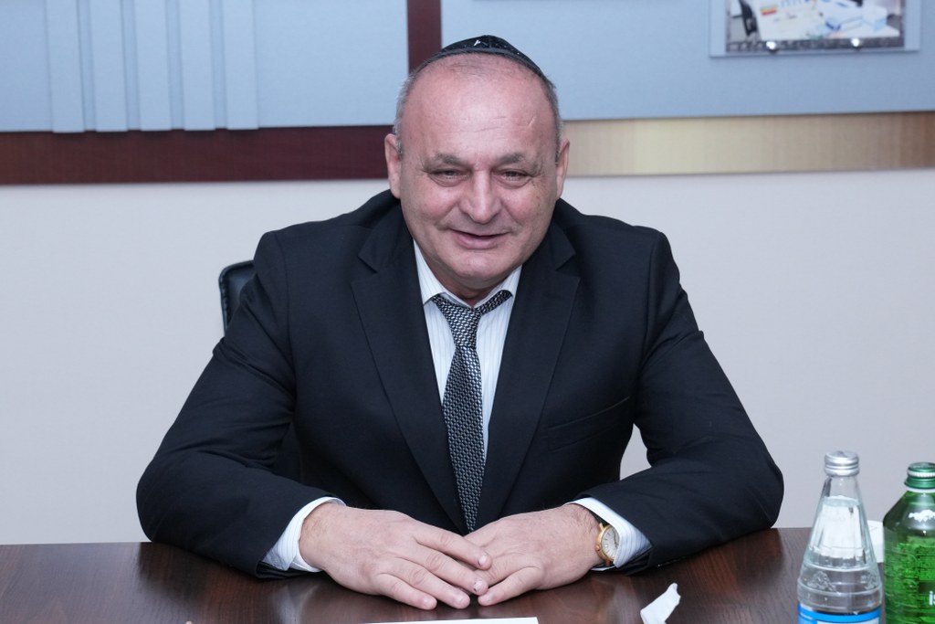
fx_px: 2675
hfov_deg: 19.8
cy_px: 312
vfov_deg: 13.3
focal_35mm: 103
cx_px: 468
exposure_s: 1/200
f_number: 6.3
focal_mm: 69
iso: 2000
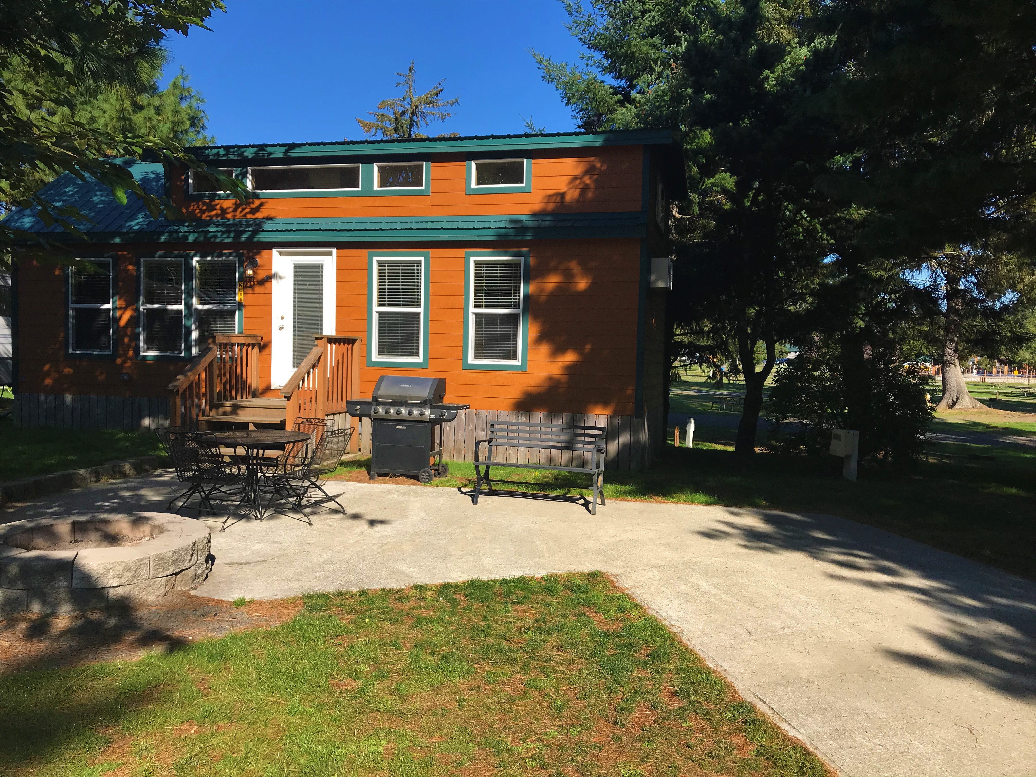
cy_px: 388
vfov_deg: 49.7
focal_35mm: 28
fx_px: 838
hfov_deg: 63.4
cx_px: 518
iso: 20
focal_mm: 3.99
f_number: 1.8
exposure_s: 1/1916
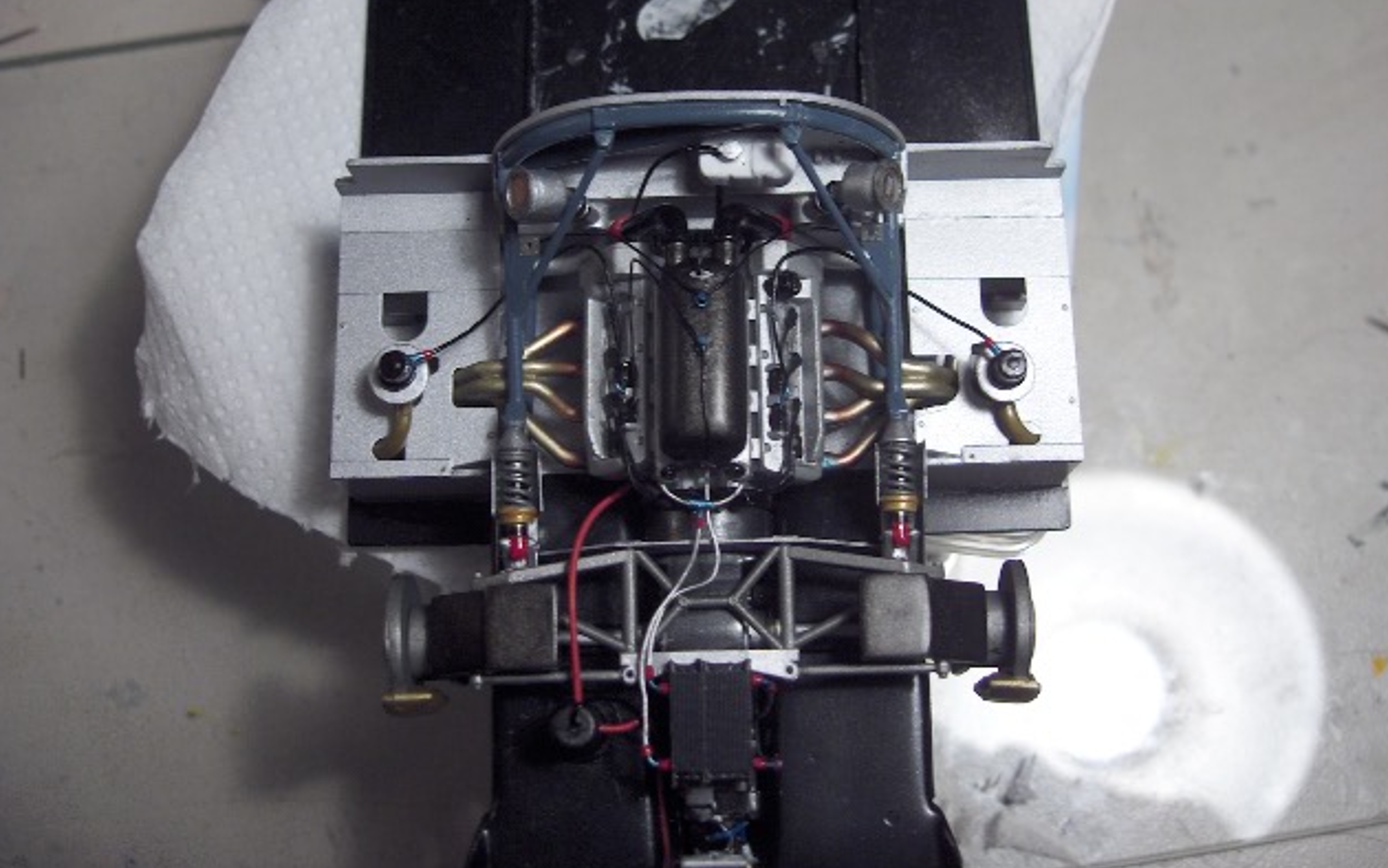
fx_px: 1589
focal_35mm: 42
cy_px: 361
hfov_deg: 47.2
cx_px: 698
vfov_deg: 30.5
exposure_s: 1/66.3
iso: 200
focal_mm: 8
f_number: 2.8
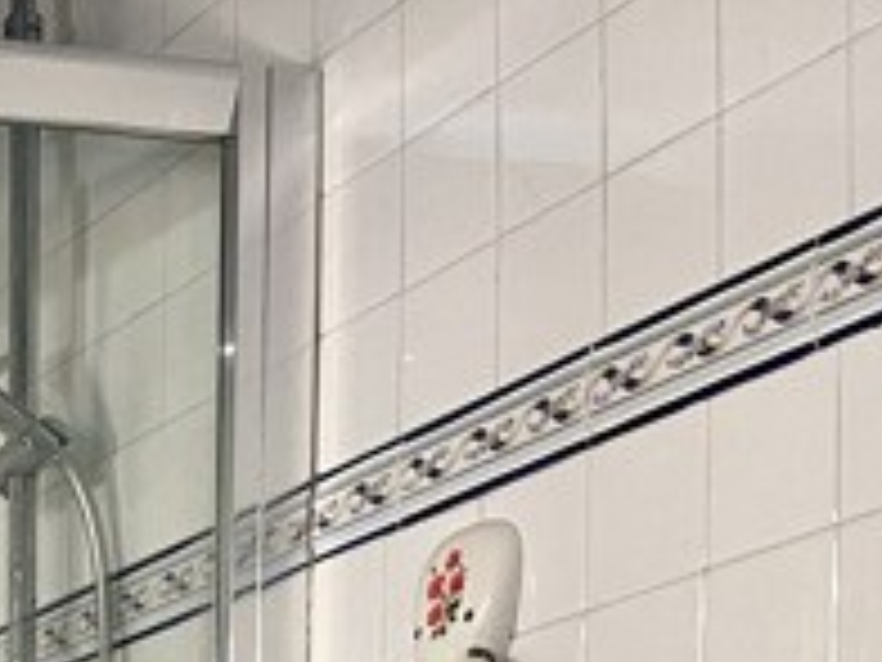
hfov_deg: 15.6
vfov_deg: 12.4
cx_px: -760
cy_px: 1315
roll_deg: -0.2
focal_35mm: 106
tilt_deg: -2.0
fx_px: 2701
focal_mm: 5.1
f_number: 1.6
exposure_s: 1/60
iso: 160
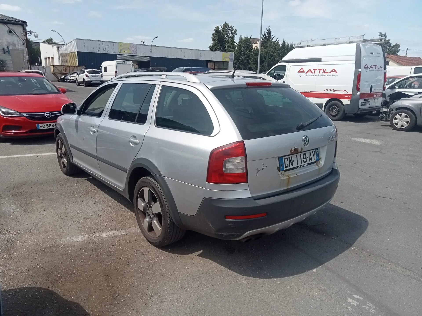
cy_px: 158
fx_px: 341
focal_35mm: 28
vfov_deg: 49.7
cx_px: 211
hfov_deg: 63.4
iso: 100
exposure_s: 1/1186
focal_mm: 3.46
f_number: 2.2
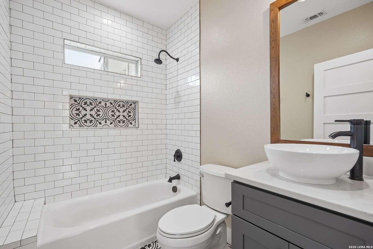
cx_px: 186
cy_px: 124
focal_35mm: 16
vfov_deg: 73.7
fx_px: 166
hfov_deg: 96.7
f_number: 8
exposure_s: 1/25
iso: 400
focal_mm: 16
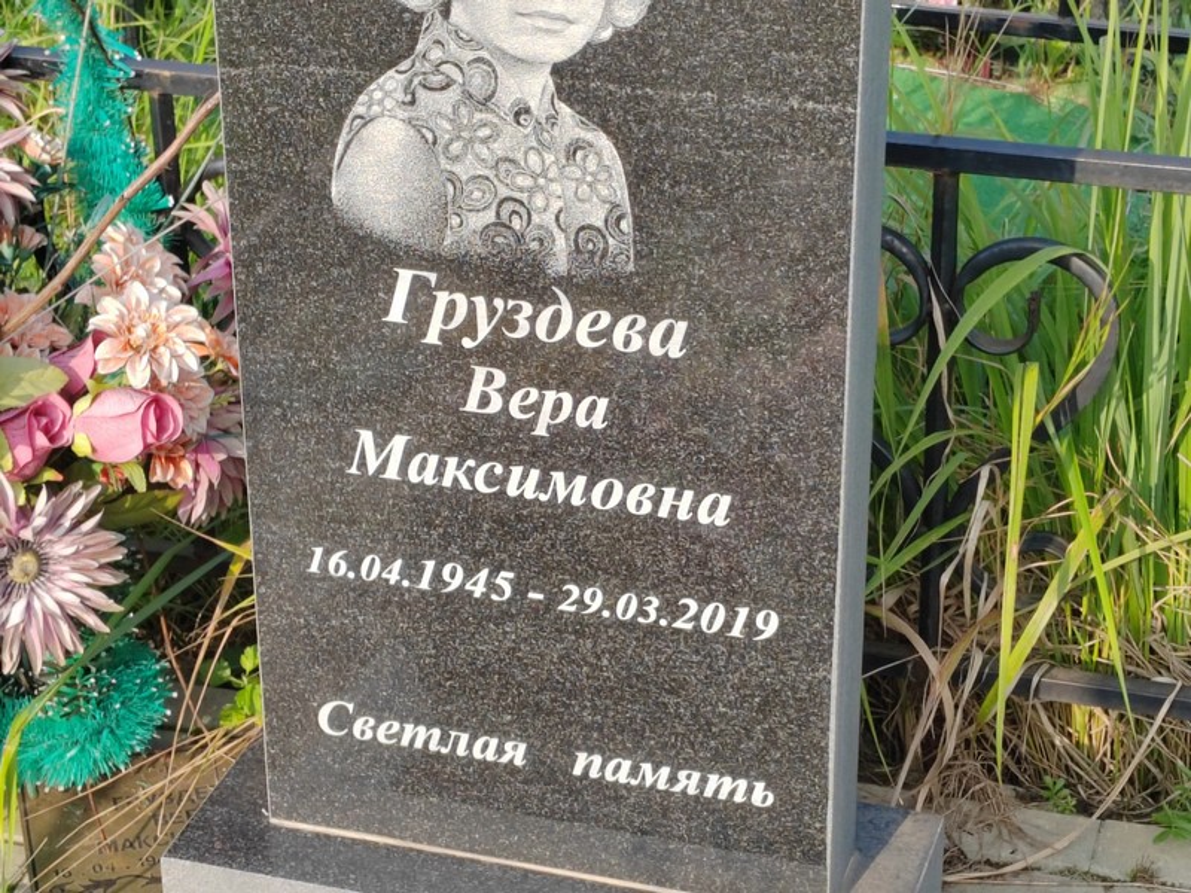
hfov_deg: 23.6
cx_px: 596
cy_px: 446
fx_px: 2856
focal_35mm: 83
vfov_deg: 17.8
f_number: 1.9
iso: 100
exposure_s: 1/500
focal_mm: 5.52
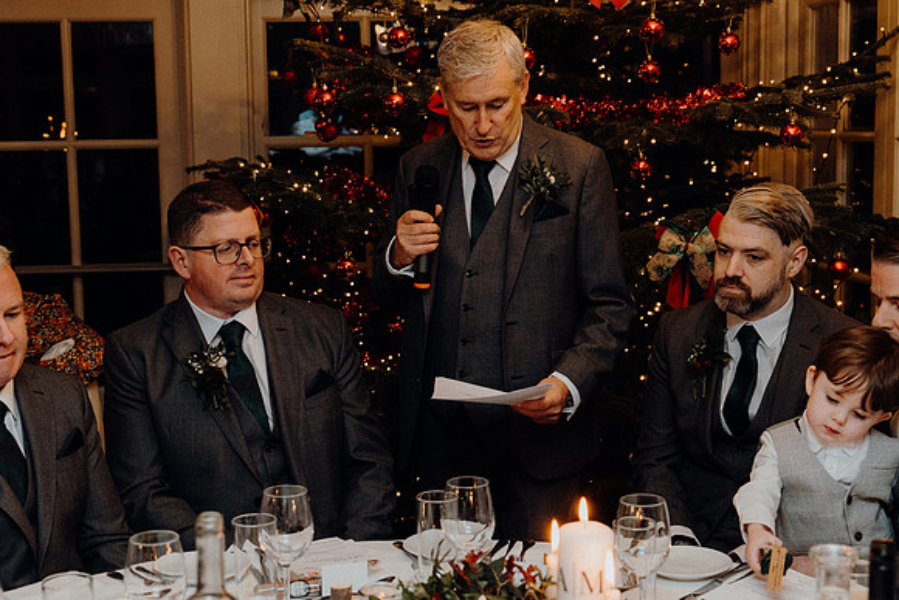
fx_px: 1374
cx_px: 450
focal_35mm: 55
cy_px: 300
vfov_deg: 24.6
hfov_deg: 36.2
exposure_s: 1/160
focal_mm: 37
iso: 2500
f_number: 3.5
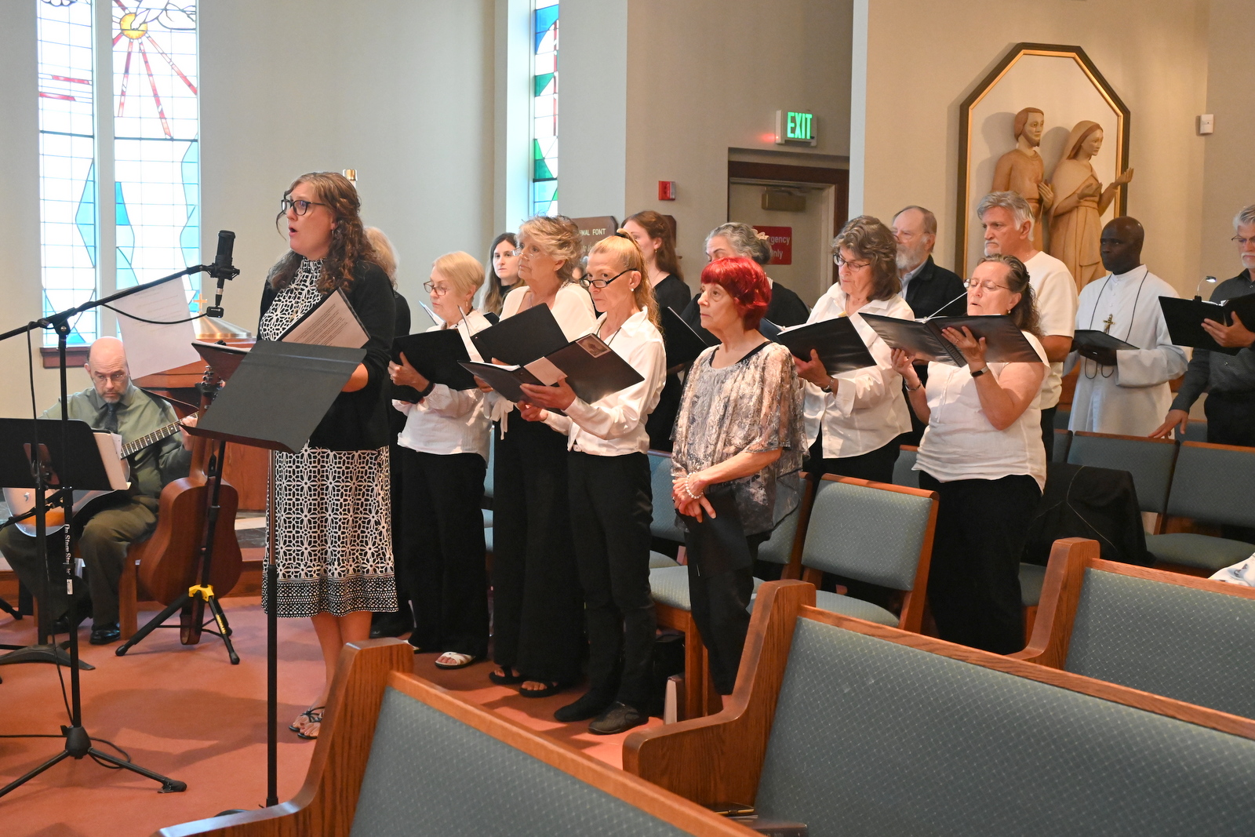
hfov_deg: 49.5
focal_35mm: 39
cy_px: 418
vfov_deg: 34.2
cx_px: 628
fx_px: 1360
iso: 10000
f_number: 5
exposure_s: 1/160
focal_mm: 39
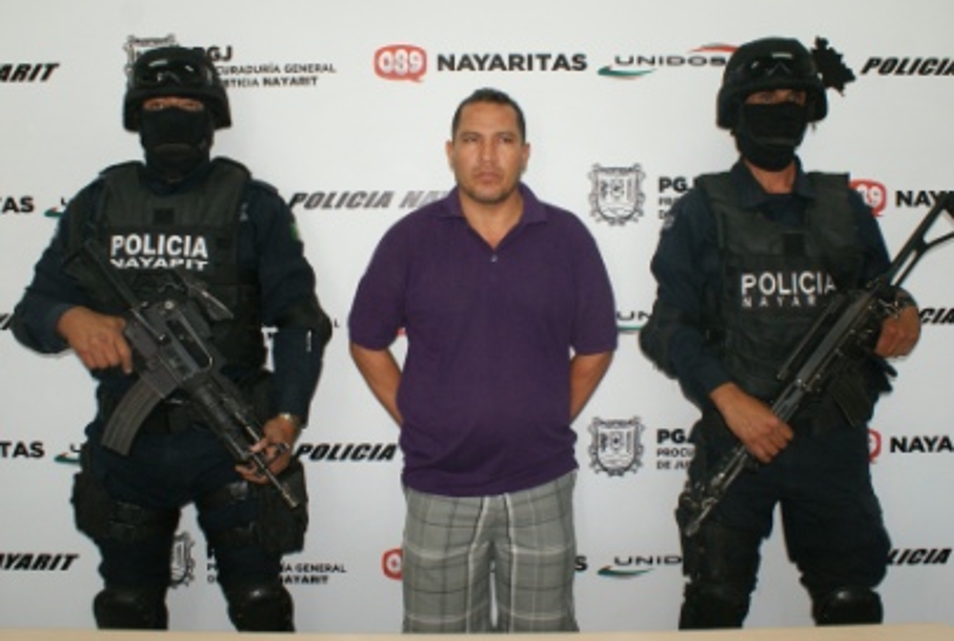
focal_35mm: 30
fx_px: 797
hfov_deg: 61.8
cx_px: 477
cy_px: 320
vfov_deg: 43.8
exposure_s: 1/60
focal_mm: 20
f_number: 5.6
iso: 400
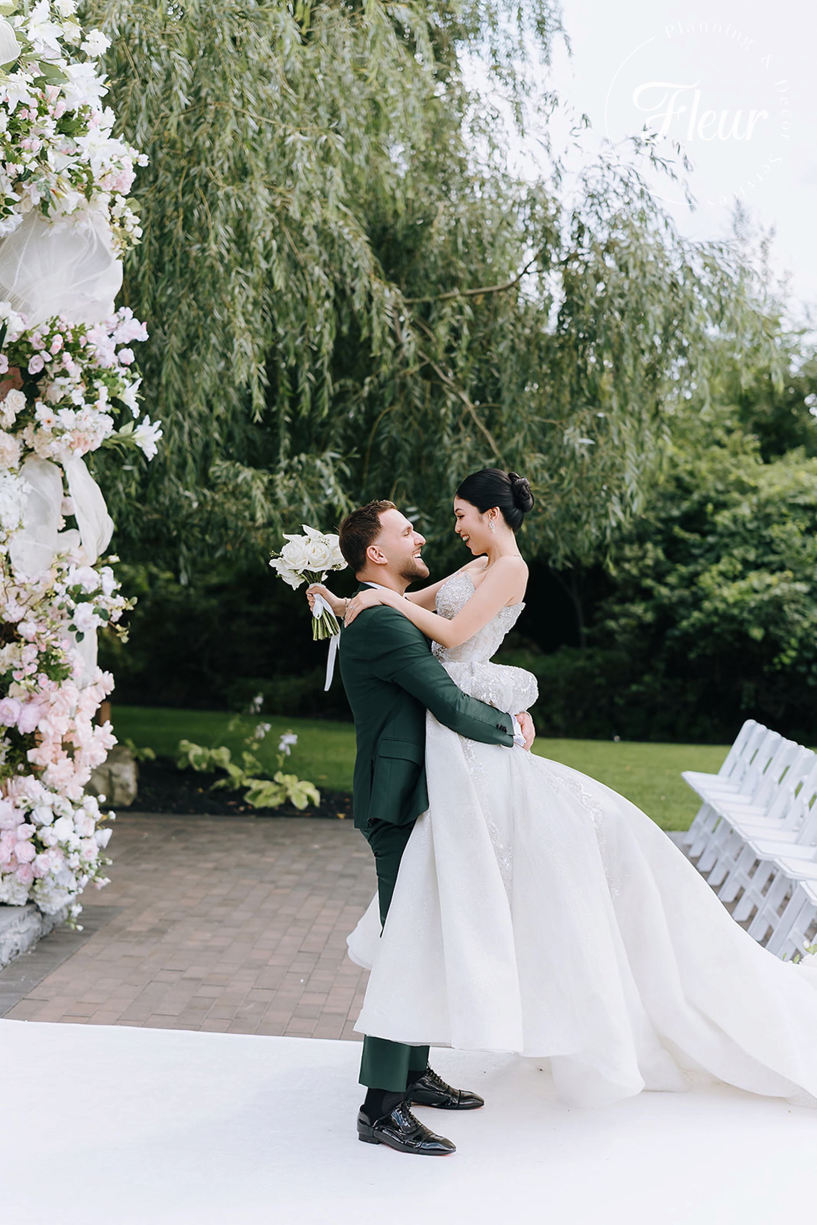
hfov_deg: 27.0
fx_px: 1702
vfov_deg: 39.6
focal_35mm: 50
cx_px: 408
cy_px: 612
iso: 320
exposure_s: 1/5000
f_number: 2
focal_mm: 50
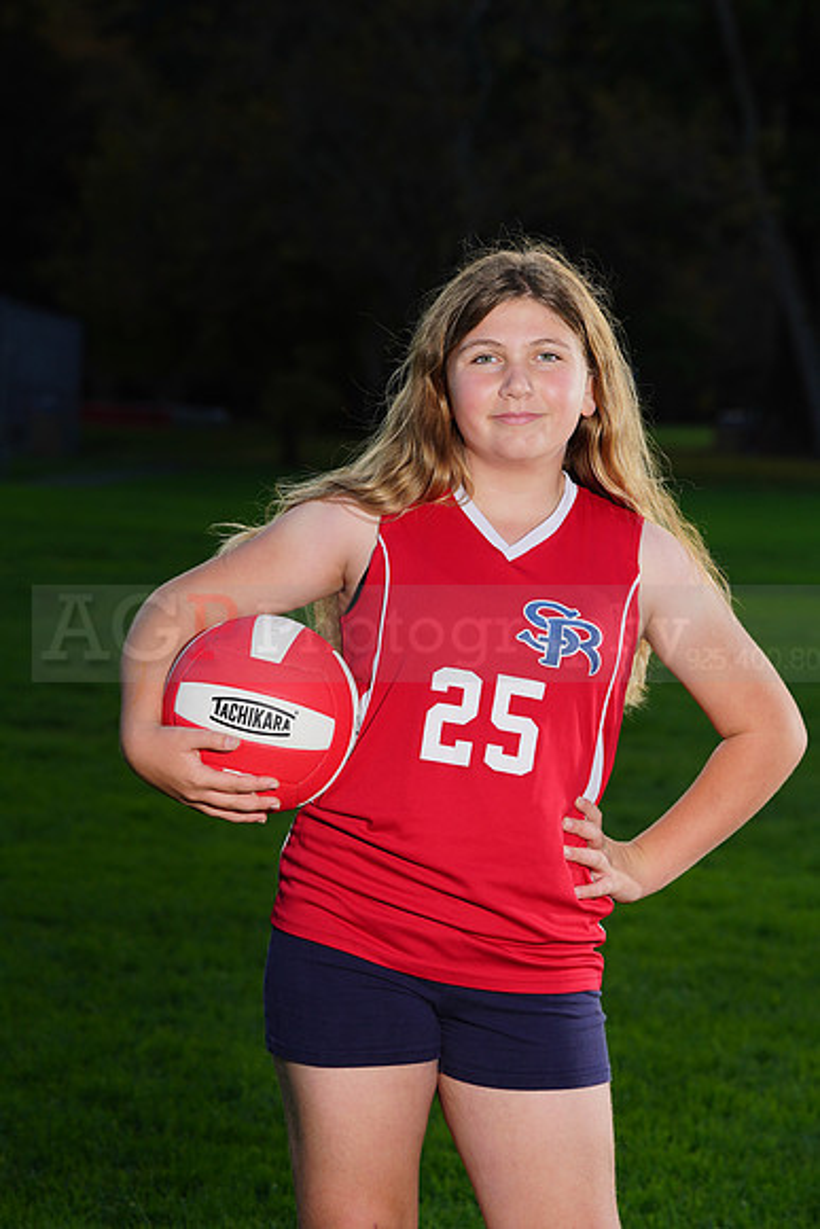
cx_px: 410
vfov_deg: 12.2
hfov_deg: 8.1
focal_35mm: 169
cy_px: 614
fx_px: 5770
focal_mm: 169
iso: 200
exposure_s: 1/250
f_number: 10
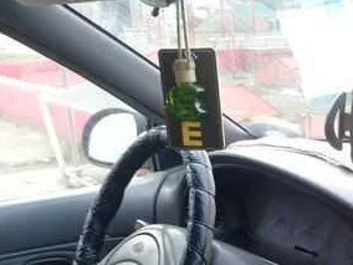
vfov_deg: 19.5
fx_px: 734
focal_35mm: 72
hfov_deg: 26.0
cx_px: 327
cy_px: 294
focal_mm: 3.3
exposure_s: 1/50
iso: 80
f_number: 2.2
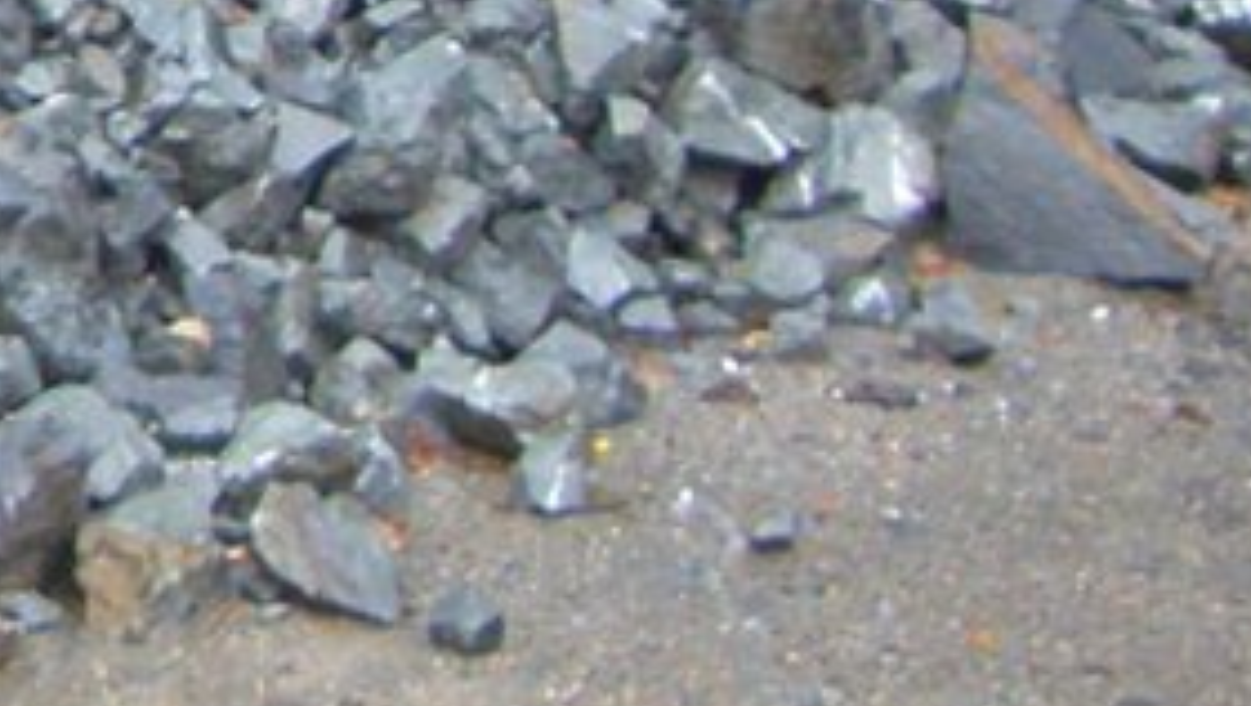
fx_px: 5013
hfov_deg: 13.1
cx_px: -847
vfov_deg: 7.9
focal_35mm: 151
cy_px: -366
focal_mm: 5.8
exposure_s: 1/60
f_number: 2.6
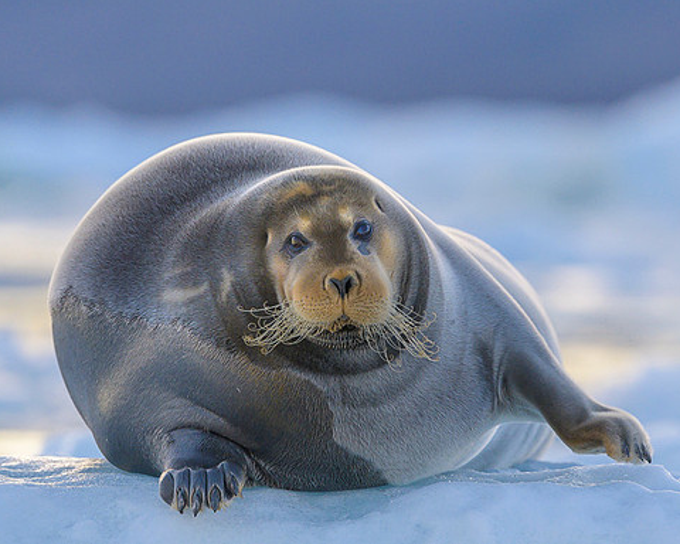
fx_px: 11411
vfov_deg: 2.7
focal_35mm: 567
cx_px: 382
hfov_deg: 3.4
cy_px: 272
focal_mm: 500
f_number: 5.6
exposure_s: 1/2000
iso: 2500
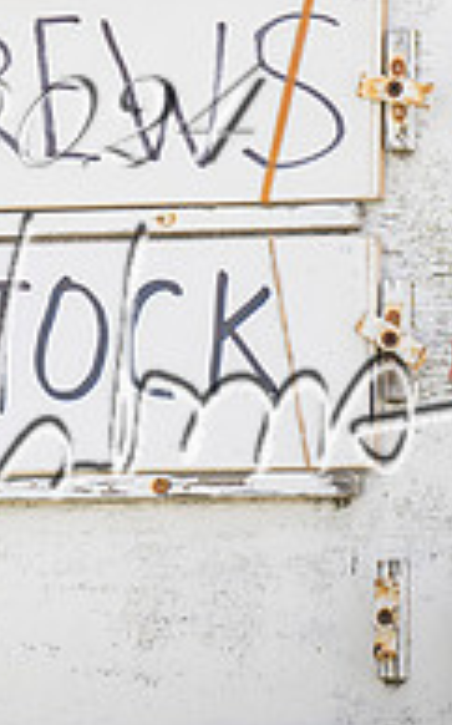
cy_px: -11
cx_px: -197
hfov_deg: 1.8
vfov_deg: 3.0
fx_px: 14015
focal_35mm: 710
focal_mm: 200
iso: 400
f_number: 4
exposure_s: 1/1600
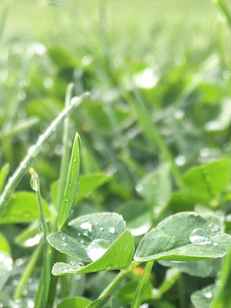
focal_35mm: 62
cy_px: 296
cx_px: 132
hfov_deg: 23.6
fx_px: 552
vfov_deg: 29.5
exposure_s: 1/561
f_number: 2.2
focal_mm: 4.15
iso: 25
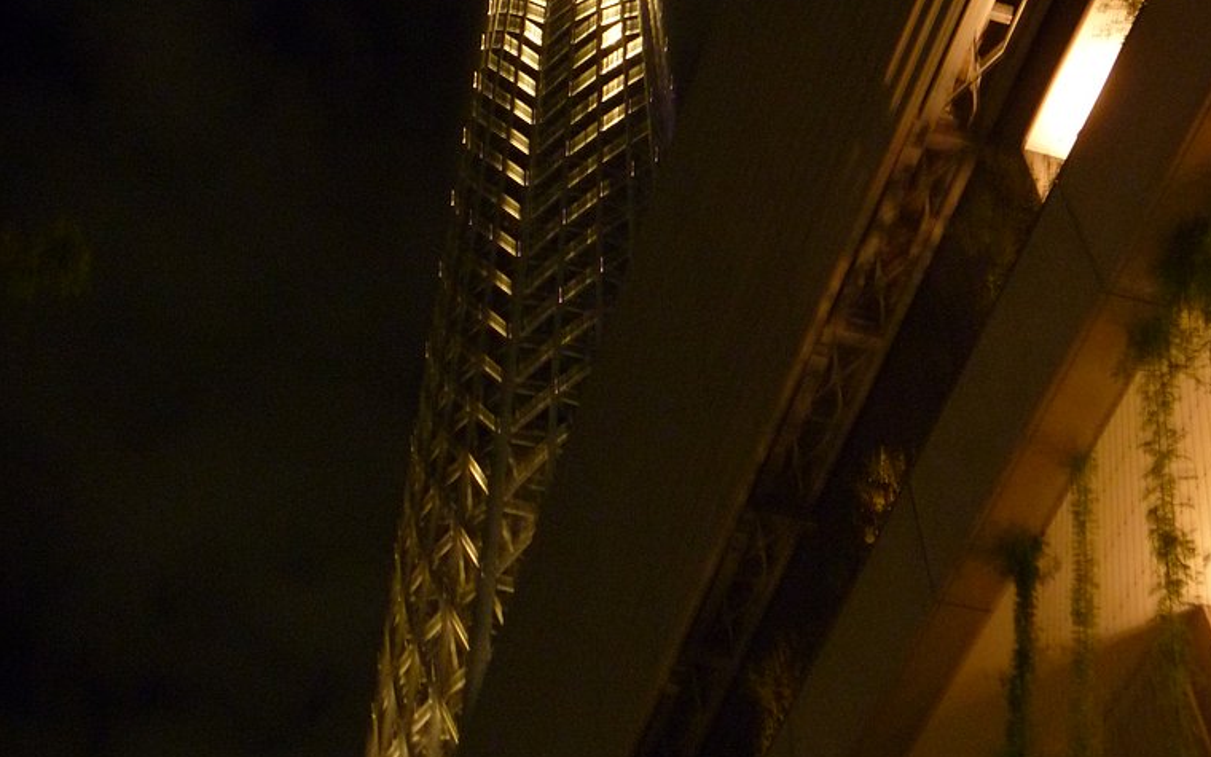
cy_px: 206
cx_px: 609
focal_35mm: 50
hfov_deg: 40.3
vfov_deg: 25.6
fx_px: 1650
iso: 400
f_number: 3.5
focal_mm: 6.3
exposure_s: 1/4
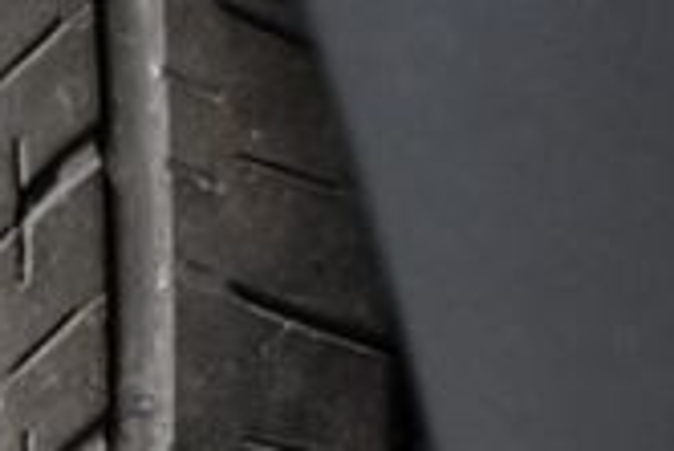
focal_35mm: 139
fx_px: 2605
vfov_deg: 9.4
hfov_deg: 13.9
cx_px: -300
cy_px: 837
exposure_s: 1/100
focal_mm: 18
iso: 3200
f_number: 3.5
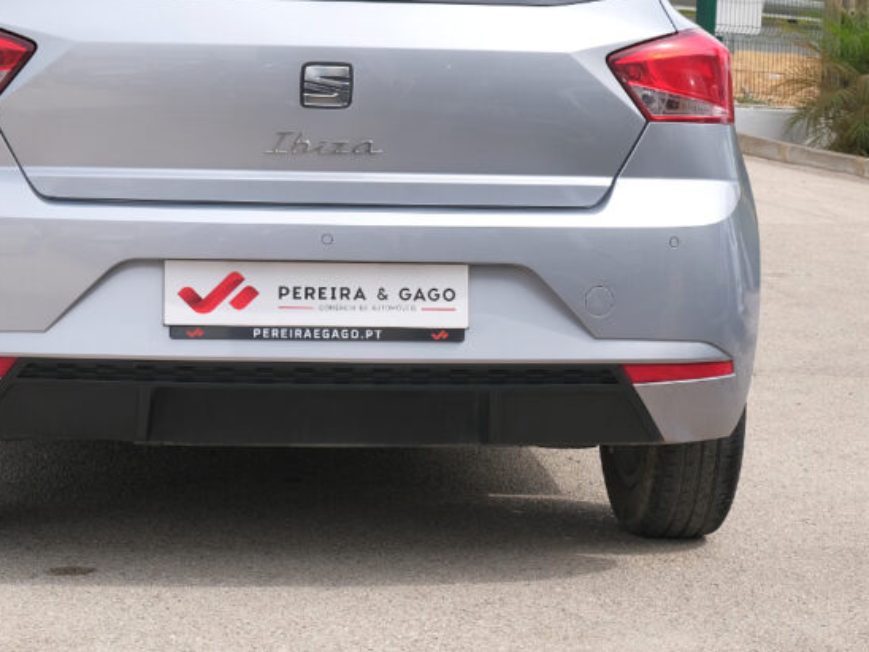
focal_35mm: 106
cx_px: 298
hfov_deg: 18.5
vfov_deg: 13.9
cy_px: 183
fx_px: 2661
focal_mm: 39.6
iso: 160
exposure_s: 1/200
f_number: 9
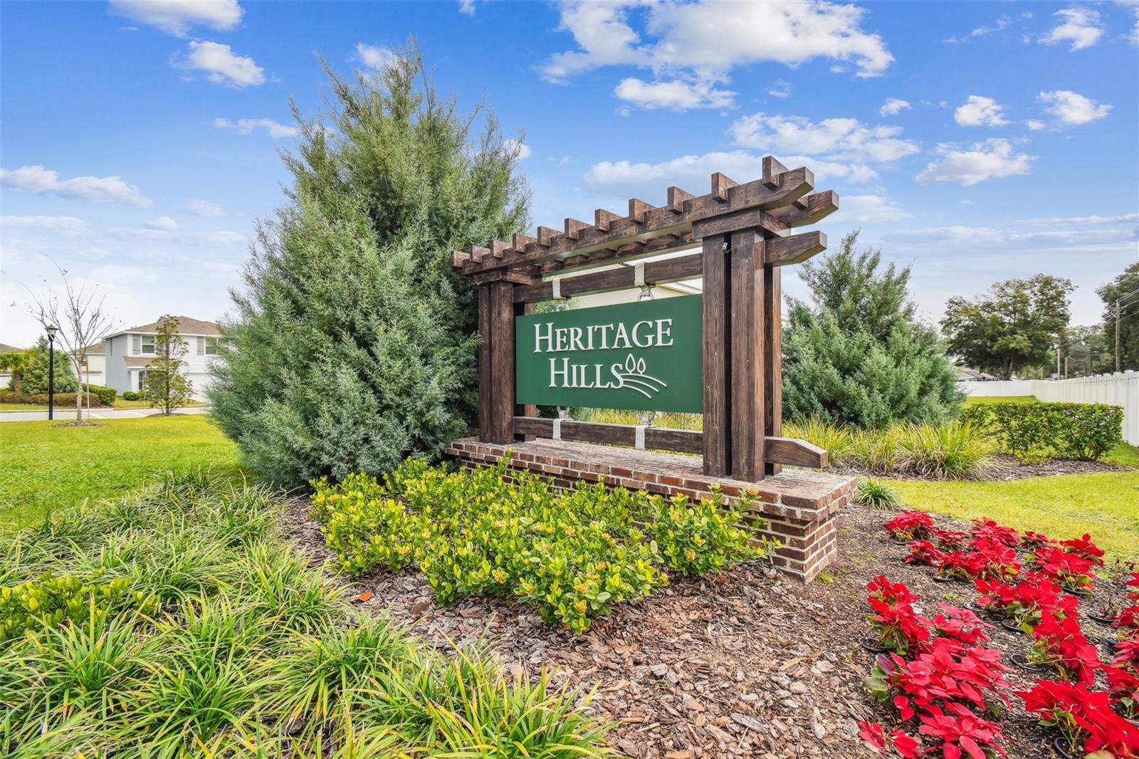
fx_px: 474
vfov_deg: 77.3
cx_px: 570
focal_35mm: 15
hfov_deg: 100.4
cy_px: 380
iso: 100
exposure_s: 1/30
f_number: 7.1
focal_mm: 10
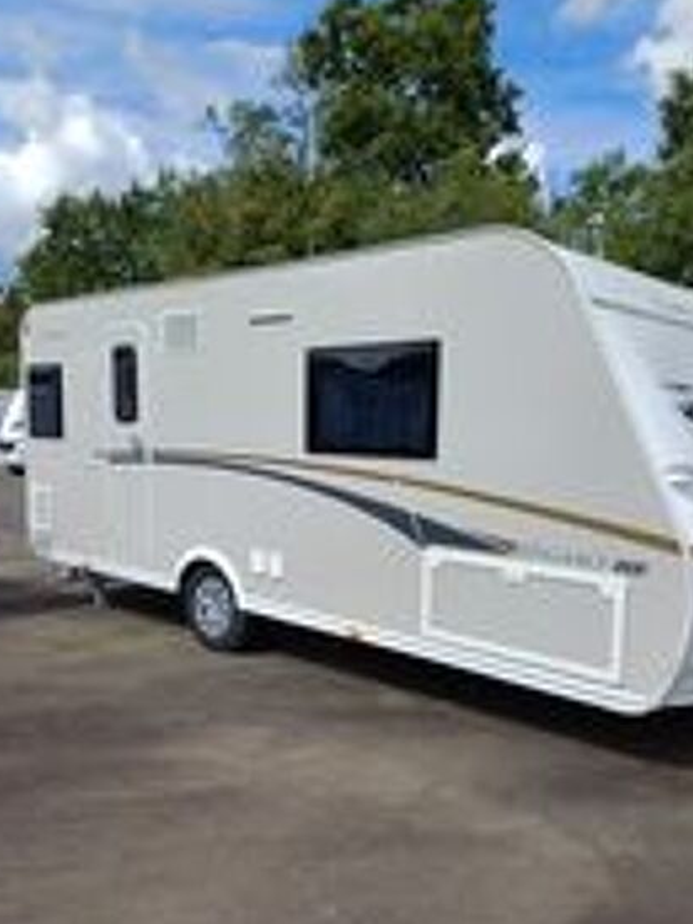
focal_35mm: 29
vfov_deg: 61.6
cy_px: 502
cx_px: 352
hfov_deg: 48.2
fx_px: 774
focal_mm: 4.65
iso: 50
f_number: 1.8
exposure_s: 1/1565
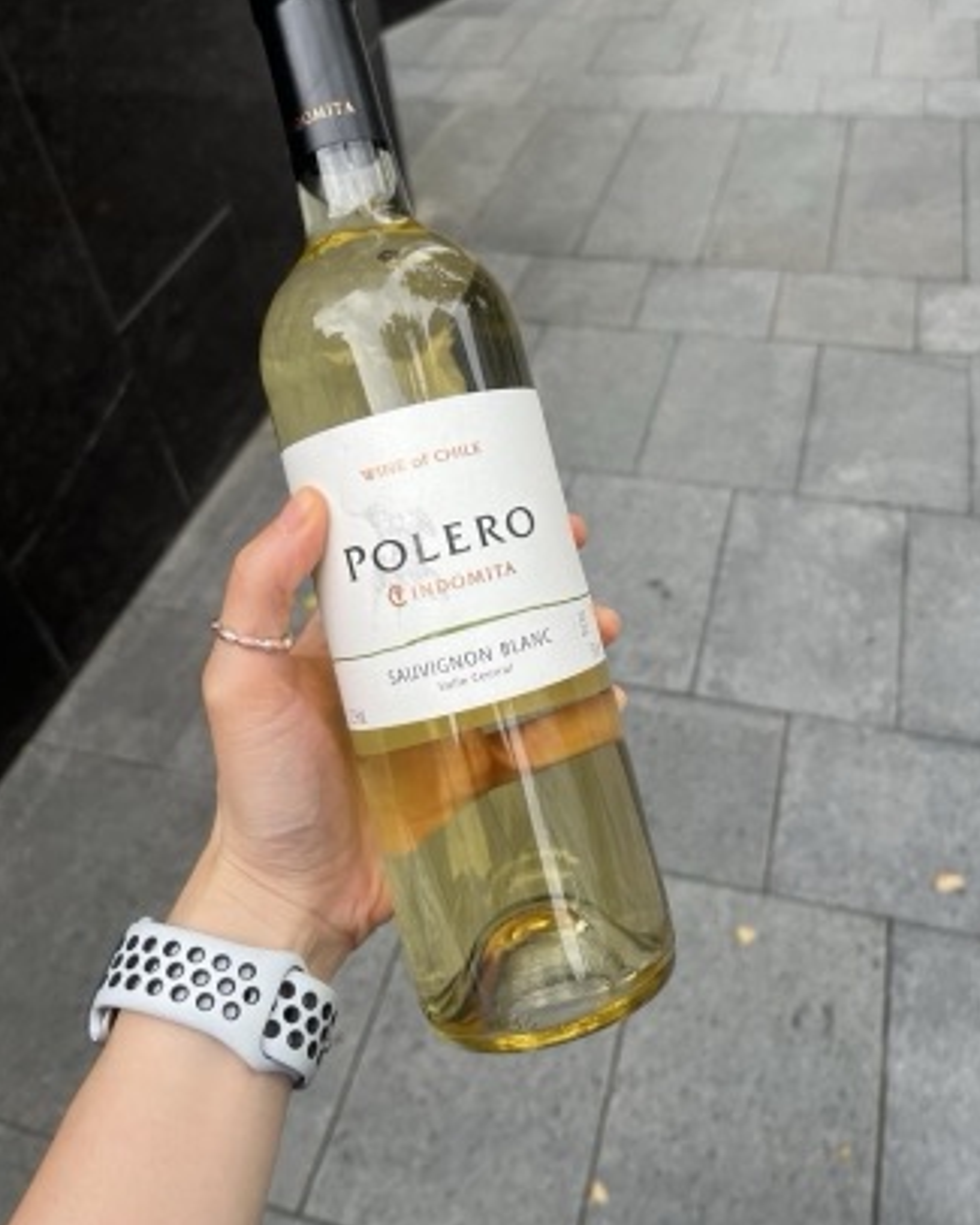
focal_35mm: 30
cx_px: 525
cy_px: 513
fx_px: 1087
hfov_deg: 48.5
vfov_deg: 58.4
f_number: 1.6
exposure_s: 1/138
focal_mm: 5.1
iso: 32
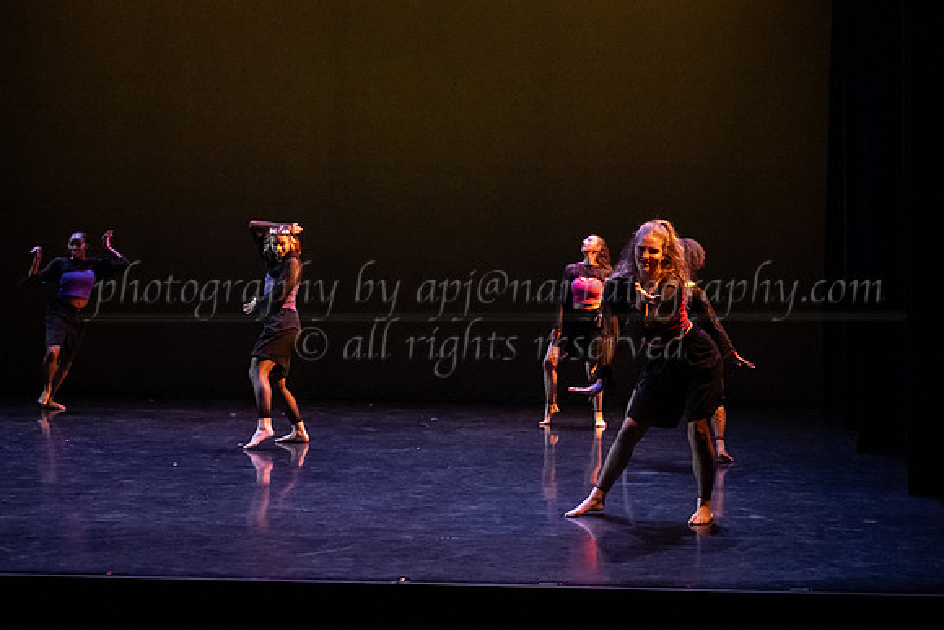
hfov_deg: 33.7
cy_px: 274
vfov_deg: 23.2
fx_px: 1532
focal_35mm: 58
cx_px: 672
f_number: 4
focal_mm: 41
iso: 4000
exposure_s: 1/400
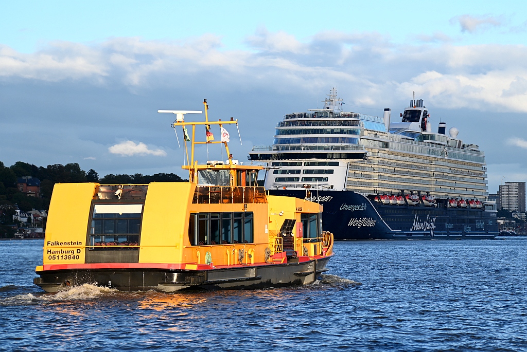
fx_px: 1758
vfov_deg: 11.4
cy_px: 176
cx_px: 264
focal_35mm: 120
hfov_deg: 17.0
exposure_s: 1/400
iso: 100
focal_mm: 120
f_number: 5
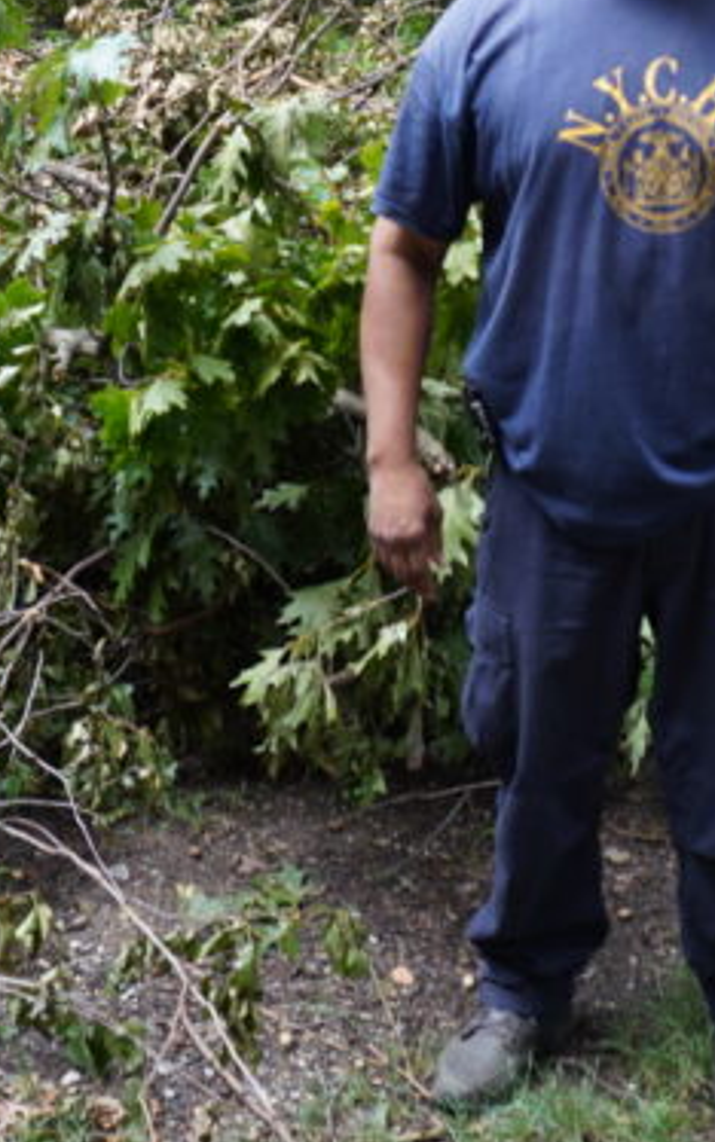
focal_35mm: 67
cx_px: 544
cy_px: 310
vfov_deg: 30.2
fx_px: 2087
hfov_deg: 19.3
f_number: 4.5
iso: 100
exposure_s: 1/40
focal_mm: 16
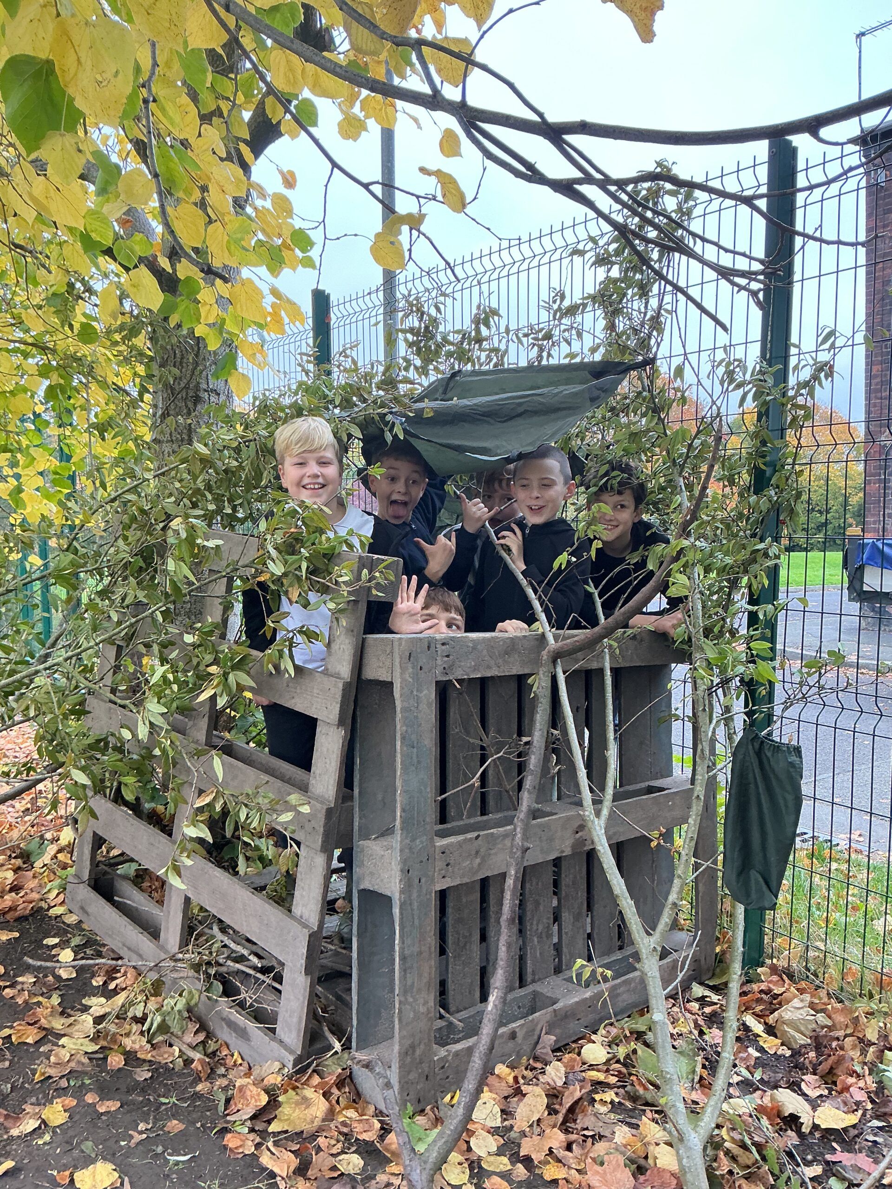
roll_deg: +0.4
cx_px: 446
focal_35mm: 29
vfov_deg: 61.7
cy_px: 594
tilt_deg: -5.0
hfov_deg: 48.2
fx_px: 996
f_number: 1.8
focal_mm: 3
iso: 50
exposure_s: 1/100
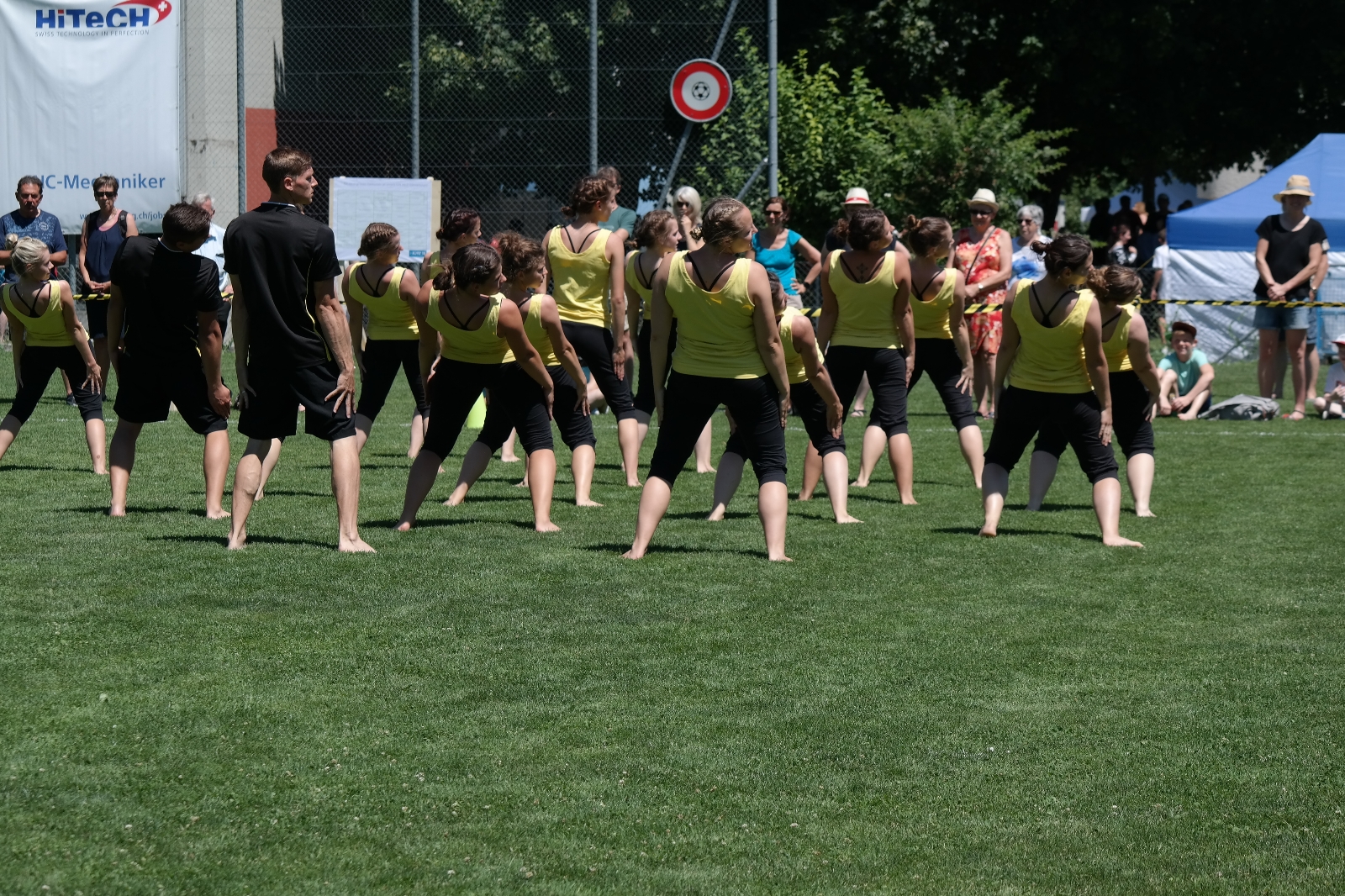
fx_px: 3997
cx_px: 672
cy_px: 448
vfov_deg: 12.8
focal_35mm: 107
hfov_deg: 19.1
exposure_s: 1/400
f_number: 6.3
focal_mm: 70
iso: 100
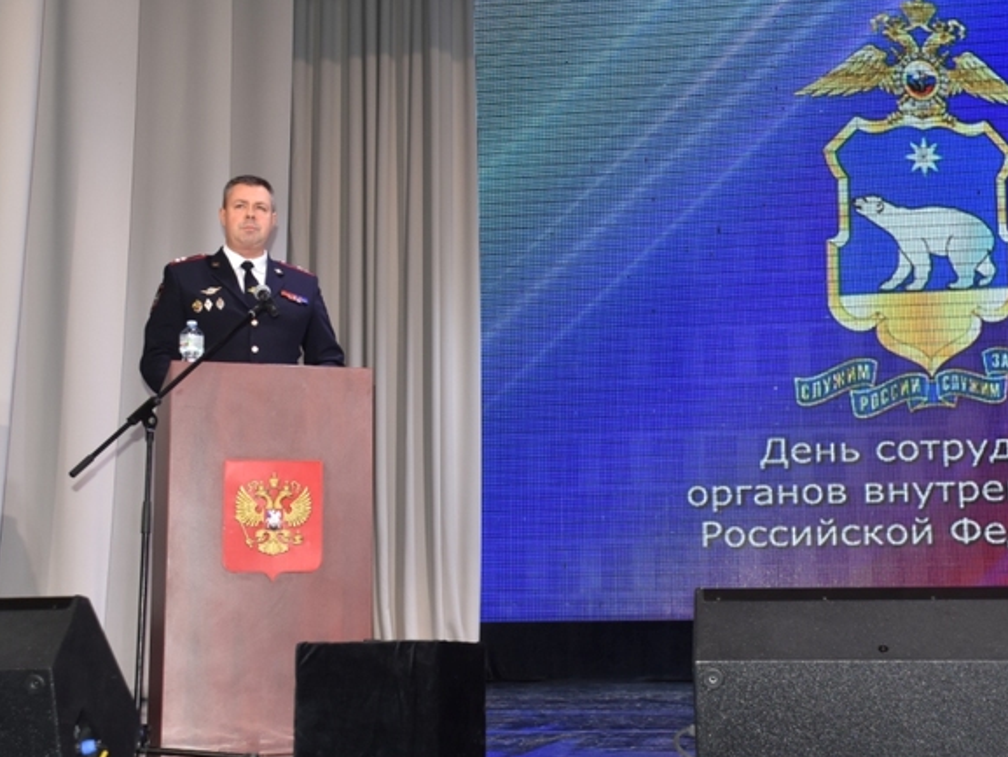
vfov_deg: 26.1
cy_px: 372
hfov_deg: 34.3
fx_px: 1631
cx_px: 522
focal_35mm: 56
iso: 560
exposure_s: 1/60
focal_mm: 28
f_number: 4
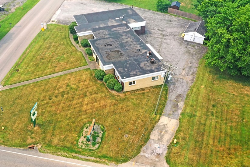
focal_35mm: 37
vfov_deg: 35.9
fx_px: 257
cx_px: 97
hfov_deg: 51.5
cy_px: 73
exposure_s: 1/400
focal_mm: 10.26
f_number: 5.6
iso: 100
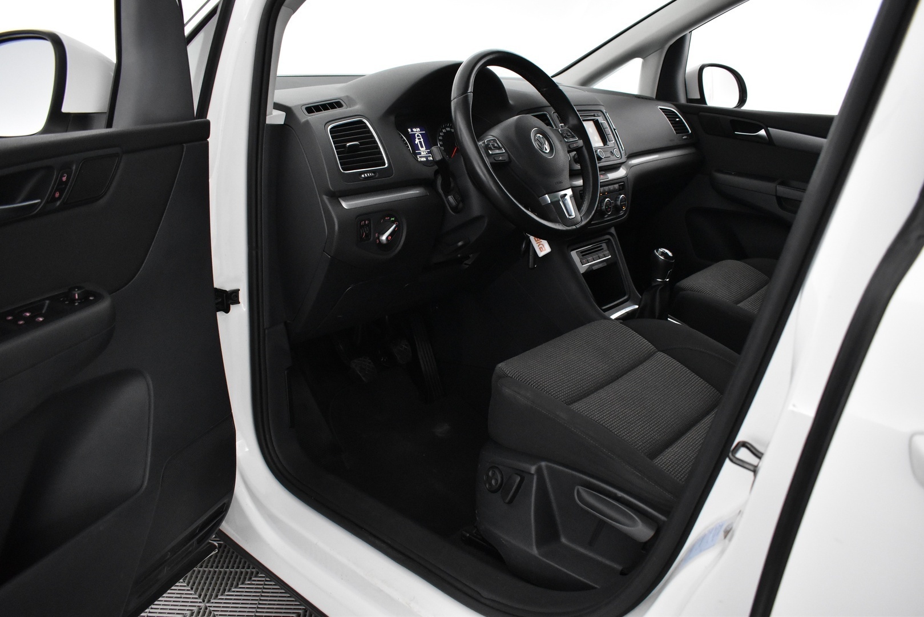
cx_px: 462
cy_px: 308
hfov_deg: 67.4
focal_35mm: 27
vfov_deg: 47.9
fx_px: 693
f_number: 4
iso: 3200
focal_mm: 18
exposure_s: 1/80
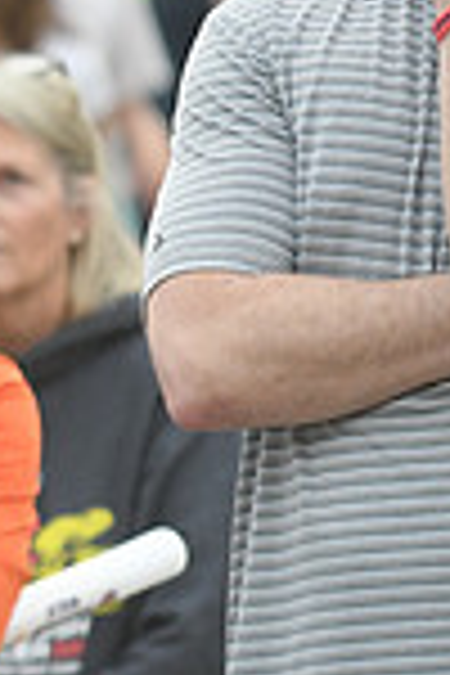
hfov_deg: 1.2
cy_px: 227
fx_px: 21692
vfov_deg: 1.8
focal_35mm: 1157
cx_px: -814
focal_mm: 200
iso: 1000
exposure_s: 1/400
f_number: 4
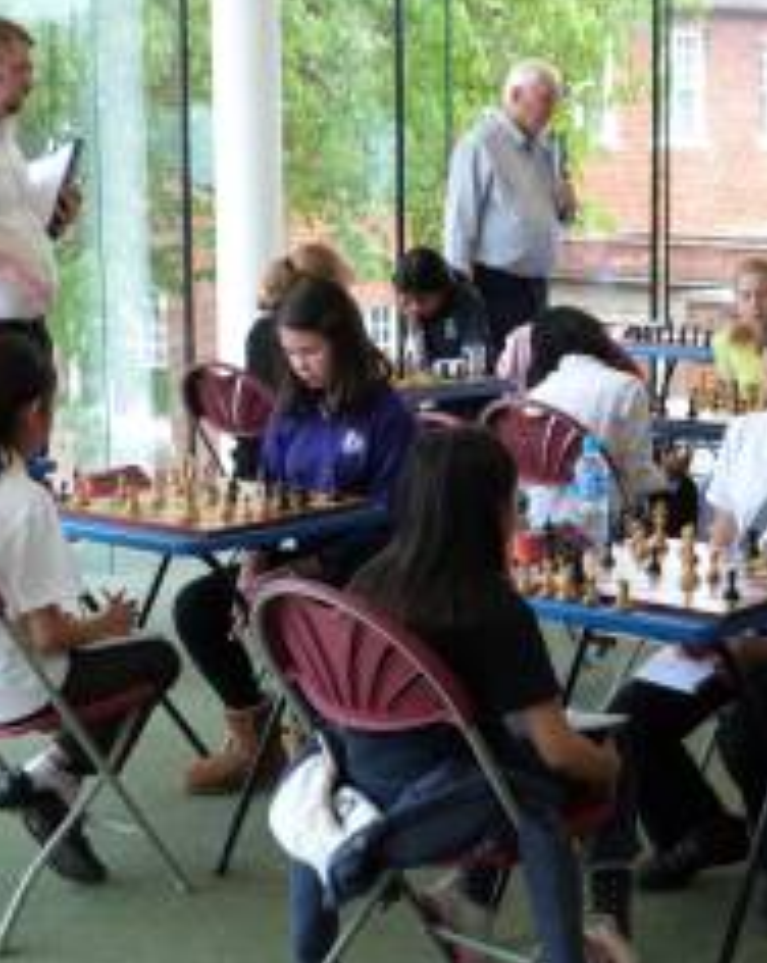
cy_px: 490
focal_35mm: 71
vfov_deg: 26.8
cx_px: 514
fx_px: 2020
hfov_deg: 21.4
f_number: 3.2
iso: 400
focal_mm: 8.7
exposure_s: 1/60
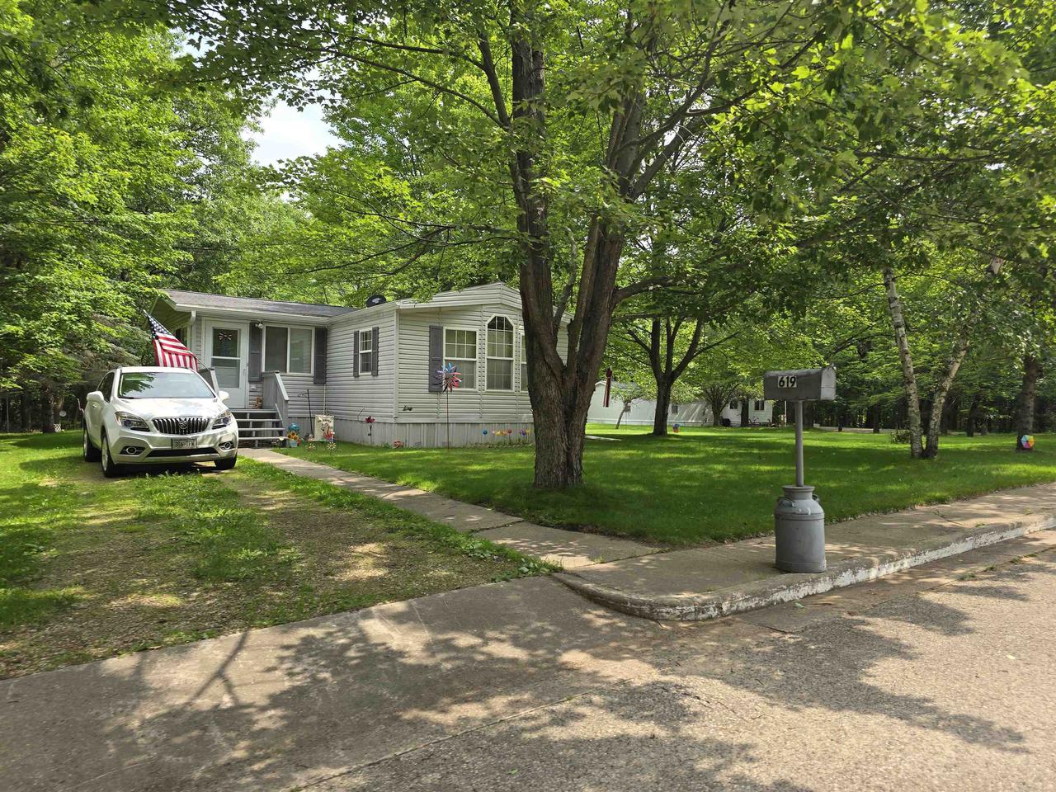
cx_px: 528
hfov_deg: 73.9
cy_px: 396
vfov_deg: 58.9
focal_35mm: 23
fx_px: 702
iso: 12
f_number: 1.7
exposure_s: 1/336
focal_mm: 6.3
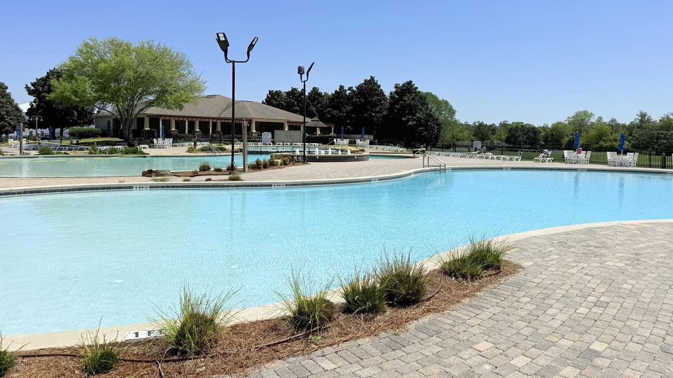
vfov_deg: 42.5
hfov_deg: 69.9
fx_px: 482
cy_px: 136
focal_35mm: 27
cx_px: 335
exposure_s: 1/11905
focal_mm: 6.76
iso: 80
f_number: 1.78
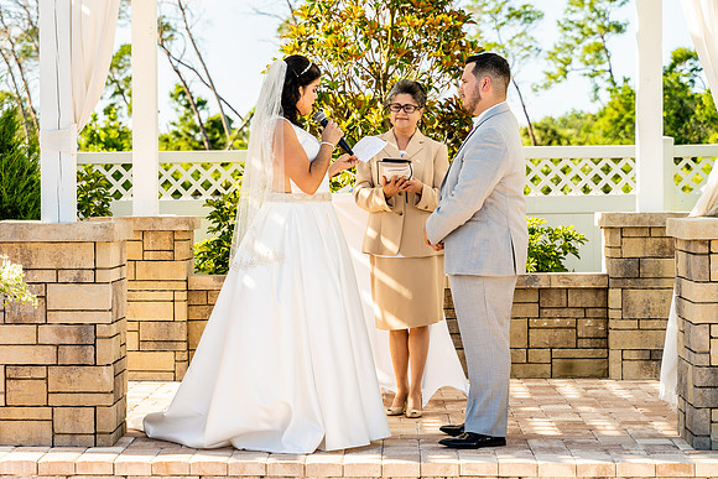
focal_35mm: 95
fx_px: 1892
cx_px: 268
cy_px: 218
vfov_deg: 14.4
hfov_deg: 21.4
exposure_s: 1/250
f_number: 4.5
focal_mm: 75
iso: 100
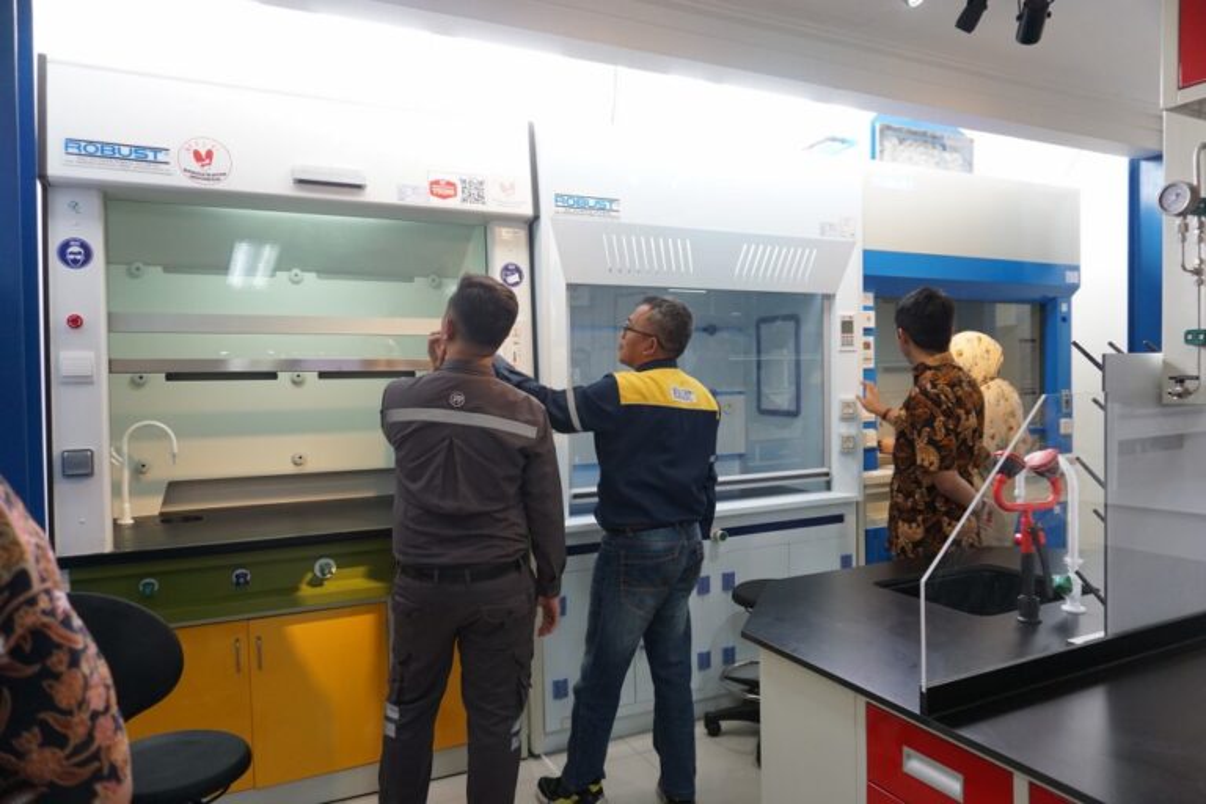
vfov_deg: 53.1
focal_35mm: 24
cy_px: 402
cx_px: 603
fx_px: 804
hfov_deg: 73.7
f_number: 4
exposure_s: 1/125
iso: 800
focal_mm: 16
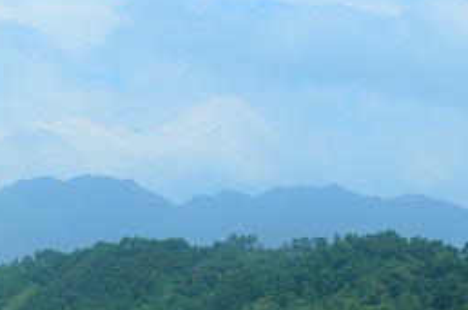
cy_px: 141
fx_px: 1388
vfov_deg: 12.7
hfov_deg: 18.9
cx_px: 76
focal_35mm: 107
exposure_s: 1/250
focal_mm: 18
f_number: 8
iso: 110
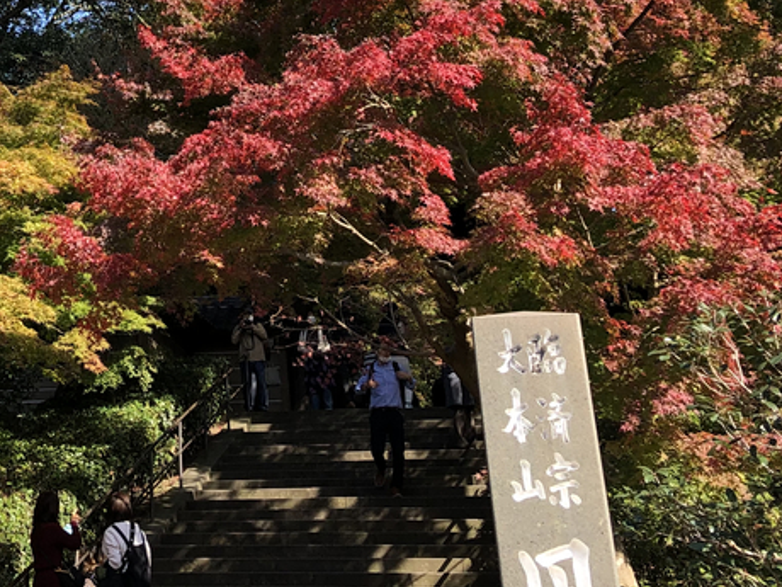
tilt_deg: +27.6
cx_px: -20
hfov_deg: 25.2
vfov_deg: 18.8
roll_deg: -1.4
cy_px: -155
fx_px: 1649
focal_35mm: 73
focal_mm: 3.99
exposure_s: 1/489
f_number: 1.8
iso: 20
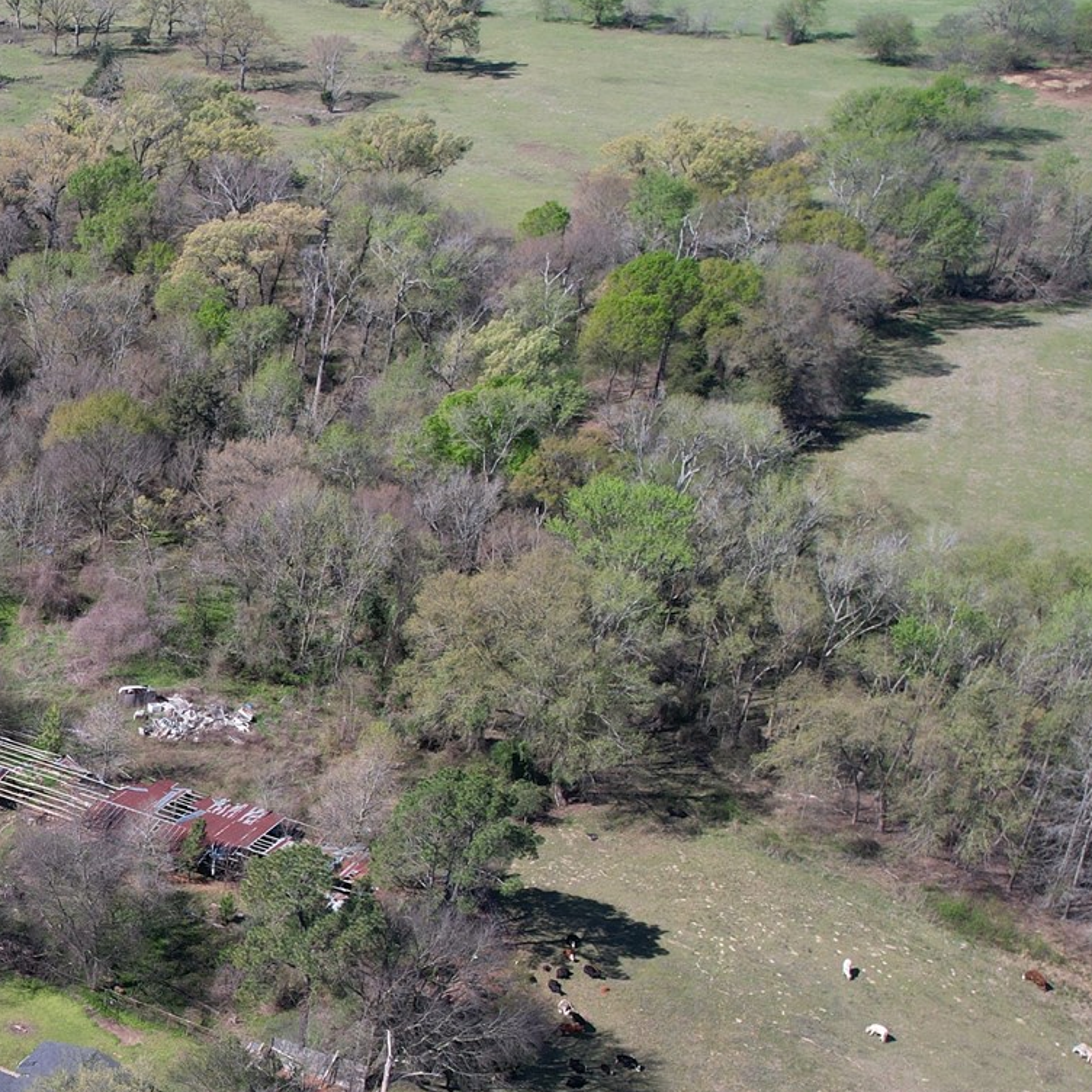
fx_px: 1927
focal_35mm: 54
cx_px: -238
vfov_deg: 31.1
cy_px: 816
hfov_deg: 27.6
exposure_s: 1/1000
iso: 100
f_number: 2.8
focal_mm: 8.38
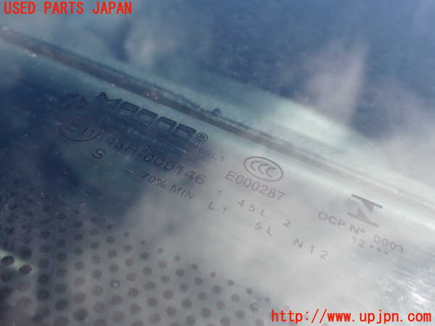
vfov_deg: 39.7
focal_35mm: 36
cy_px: 163
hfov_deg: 51.4
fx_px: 452
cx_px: 218
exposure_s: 1/500
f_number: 3.5
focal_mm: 6.37
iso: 100
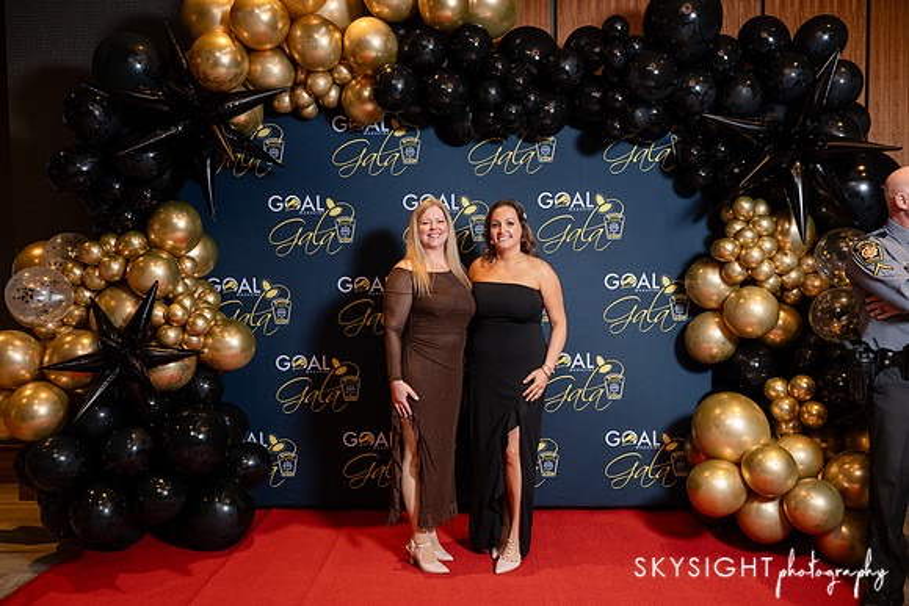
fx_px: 714
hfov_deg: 65.0
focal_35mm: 28
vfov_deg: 46.0
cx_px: 454
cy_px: 303
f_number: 4.5
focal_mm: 28
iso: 1600
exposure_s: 1/200
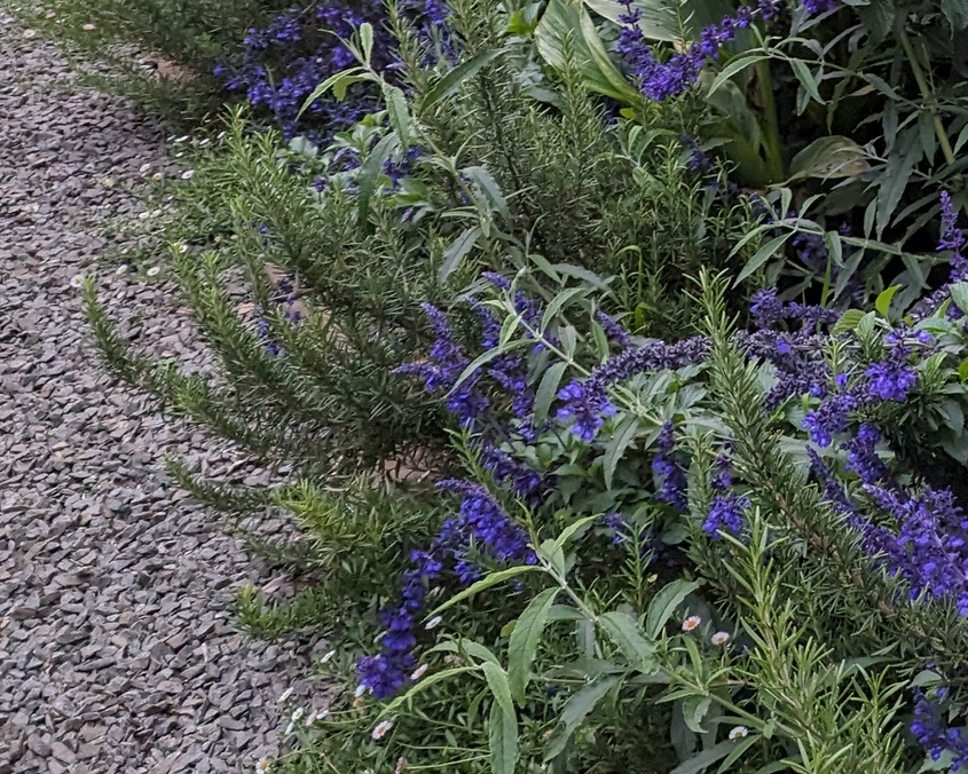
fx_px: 2034
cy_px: -142
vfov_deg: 20.3
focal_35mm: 71
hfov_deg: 23.8
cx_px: 1237
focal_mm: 6.81
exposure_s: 1/77.9
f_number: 1.85
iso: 114
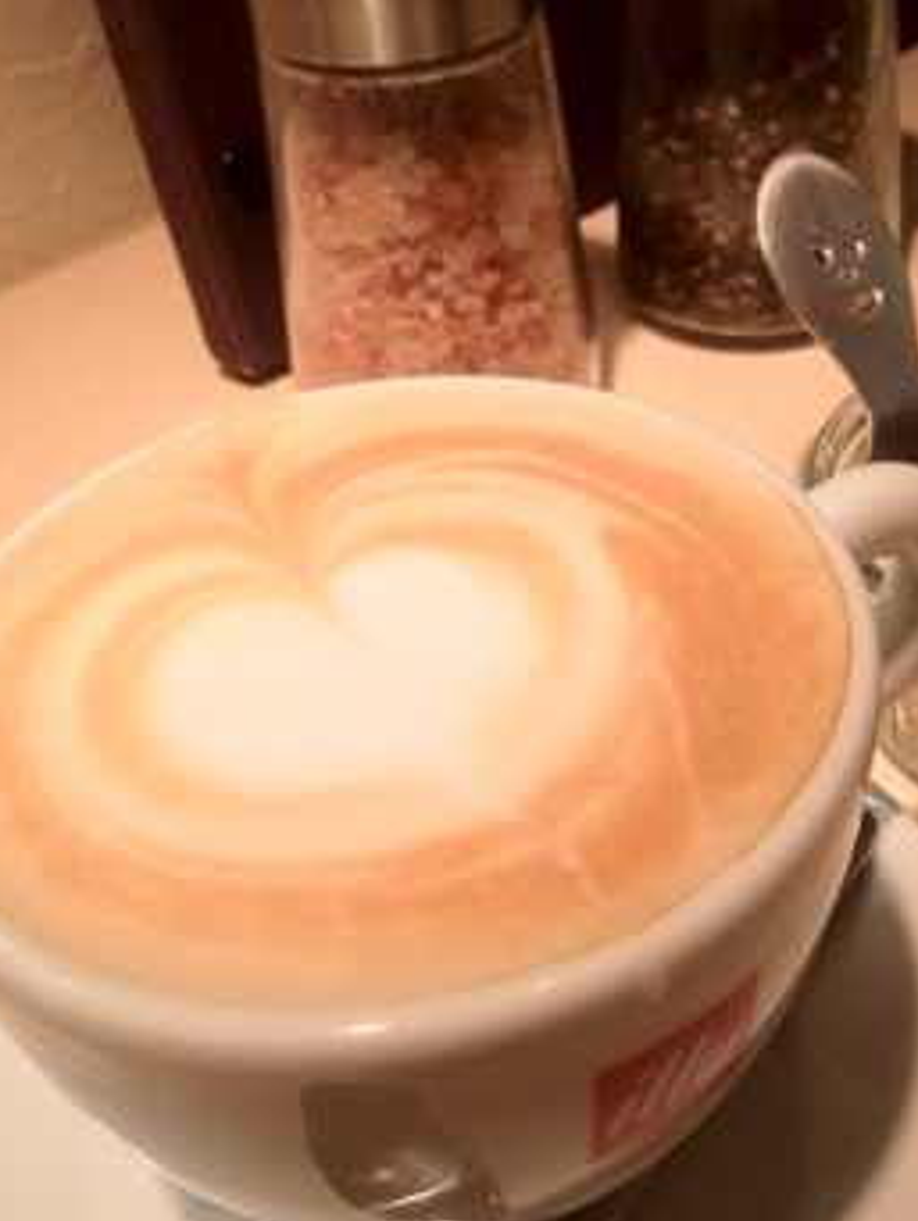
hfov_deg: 31.4
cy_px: 625
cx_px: 561
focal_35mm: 46
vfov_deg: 41.2
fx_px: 1625
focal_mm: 4.28
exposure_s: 1/20
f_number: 2.4
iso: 64
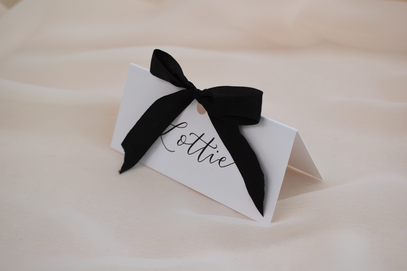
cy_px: 136
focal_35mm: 63
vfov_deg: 21.6
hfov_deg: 31.9
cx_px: 204
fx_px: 712
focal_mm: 42
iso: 200
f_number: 6.3
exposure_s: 1/250
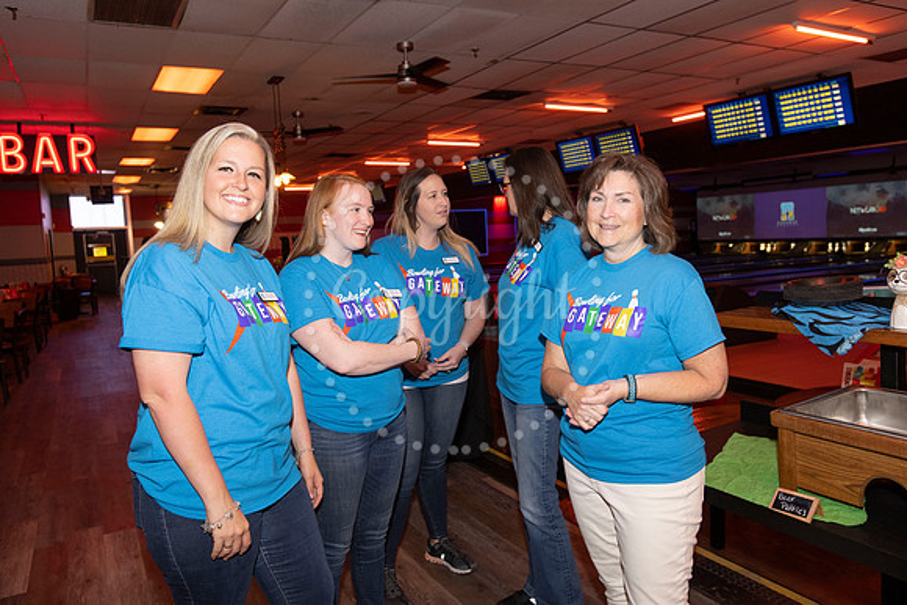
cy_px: 302
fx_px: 655
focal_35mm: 26
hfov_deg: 69.4
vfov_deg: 49.6
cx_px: 454
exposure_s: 1/60
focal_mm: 26
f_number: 5.6
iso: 1000
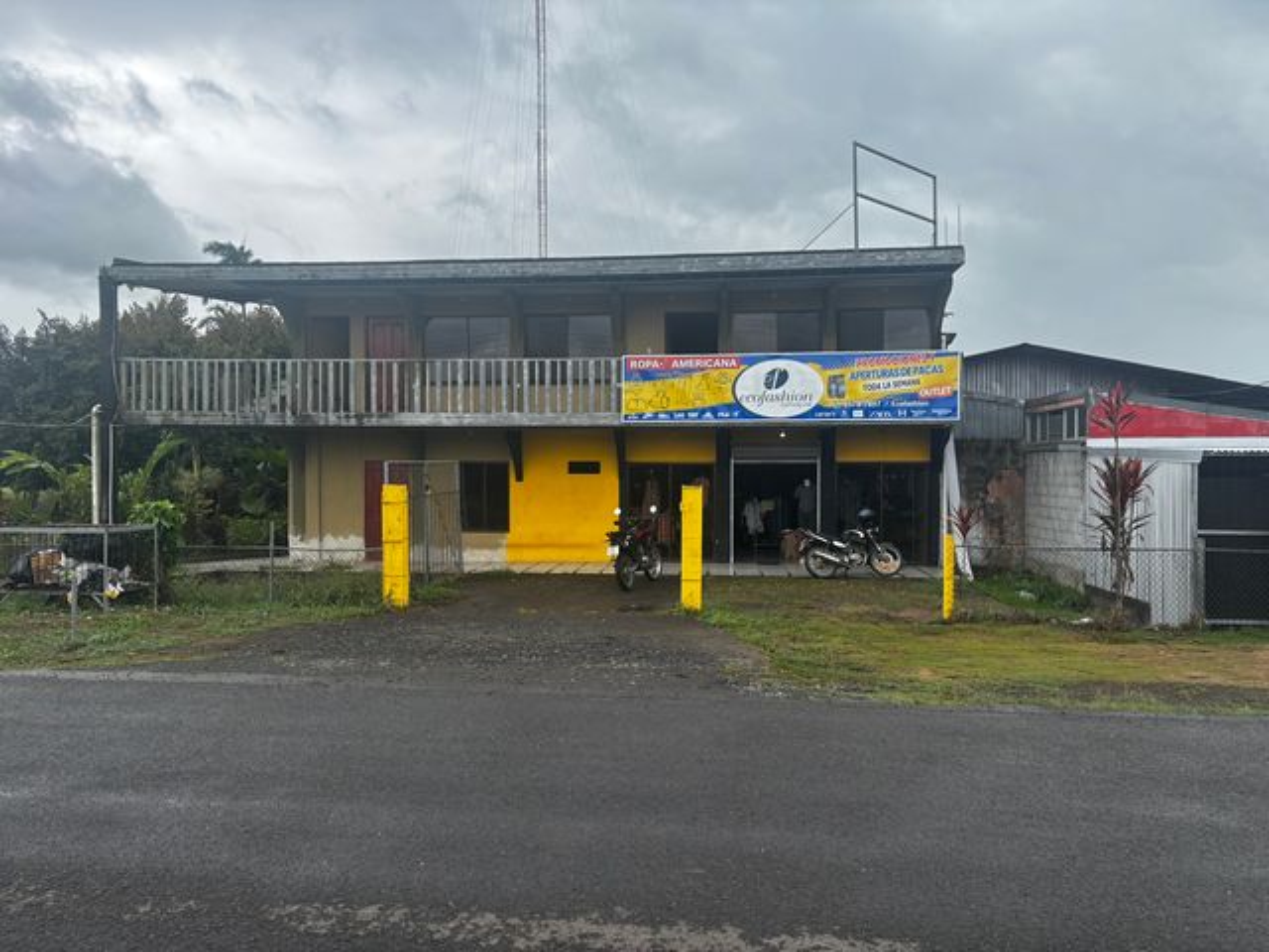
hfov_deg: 67.3
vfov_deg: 53.1
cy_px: 476
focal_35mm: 26
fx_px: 953
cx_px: 634
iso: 50
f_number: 1.6
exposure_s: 1/1220
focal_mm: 5.96
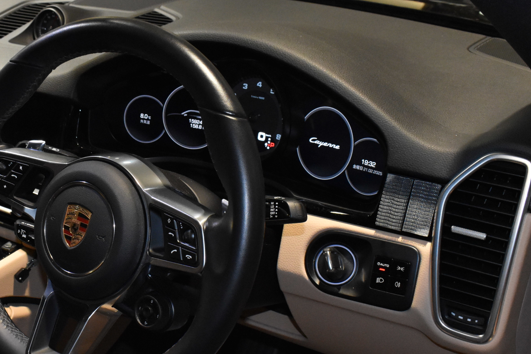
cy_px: 210
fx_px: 808
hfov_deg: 35.6
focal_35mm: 55
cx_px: 137
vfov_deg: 24.7
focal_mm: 23
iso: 3600
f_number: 8
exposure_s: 1/60
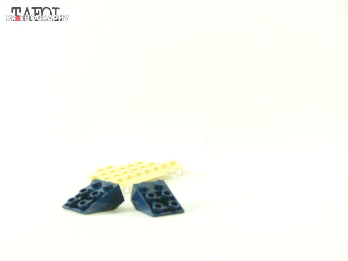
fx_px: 1056
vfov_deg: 14.1
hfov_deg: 18.7
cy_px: 130
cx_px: 174
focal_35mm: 105
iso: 400
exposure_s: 1/60
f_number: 3.6
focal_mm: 17.5
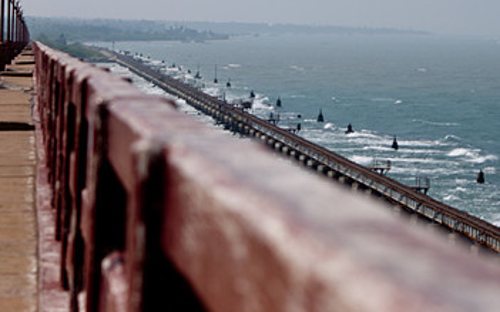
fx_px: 2411
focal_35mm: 177
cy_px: 44
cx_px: 219
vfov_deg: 7.4
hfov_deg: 11.8
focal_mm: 70
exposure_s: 1/640
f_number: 6.3
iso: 100
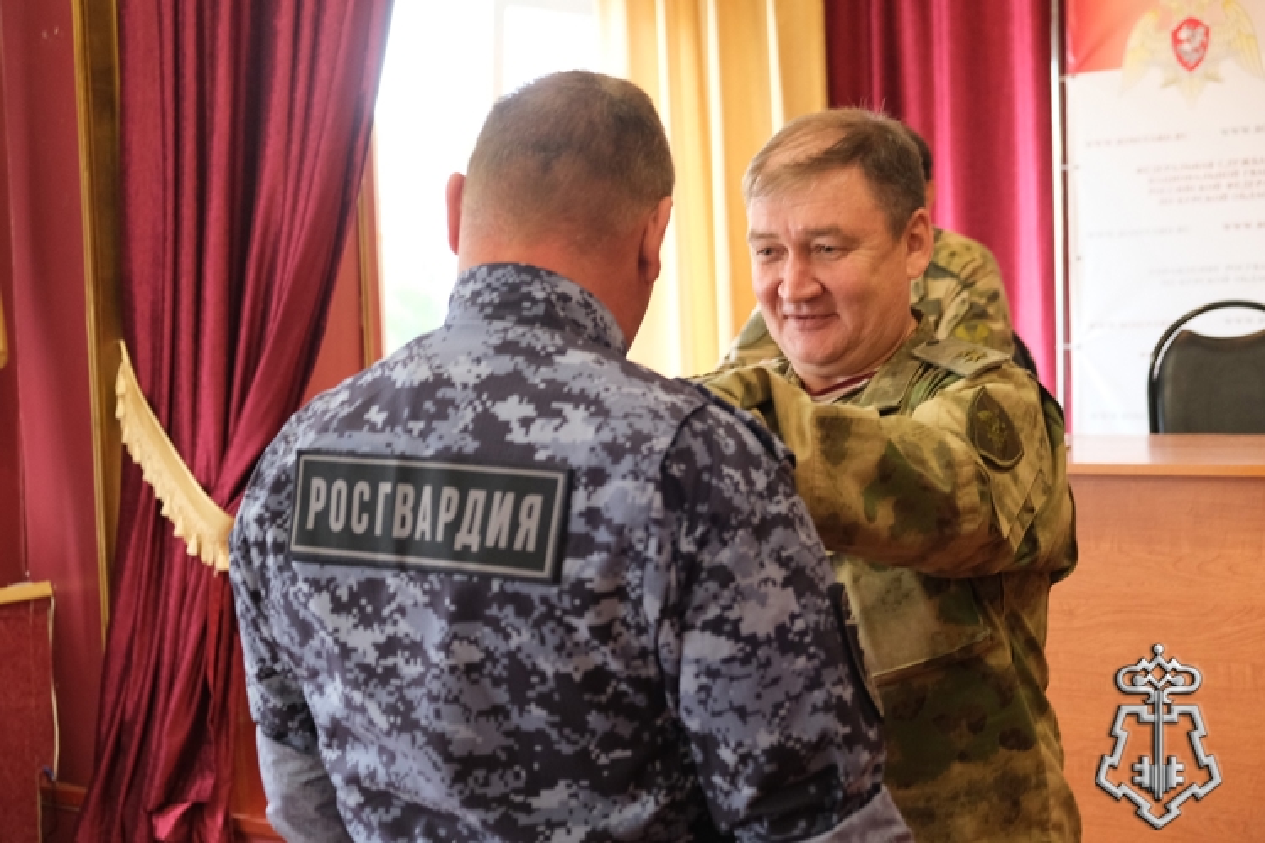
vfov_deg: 23.0
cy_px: 422
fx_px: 2073
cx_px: 632
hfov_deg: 33.9
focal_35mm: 59
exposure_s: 1/40
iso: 2000
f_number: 3.6
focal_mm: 39
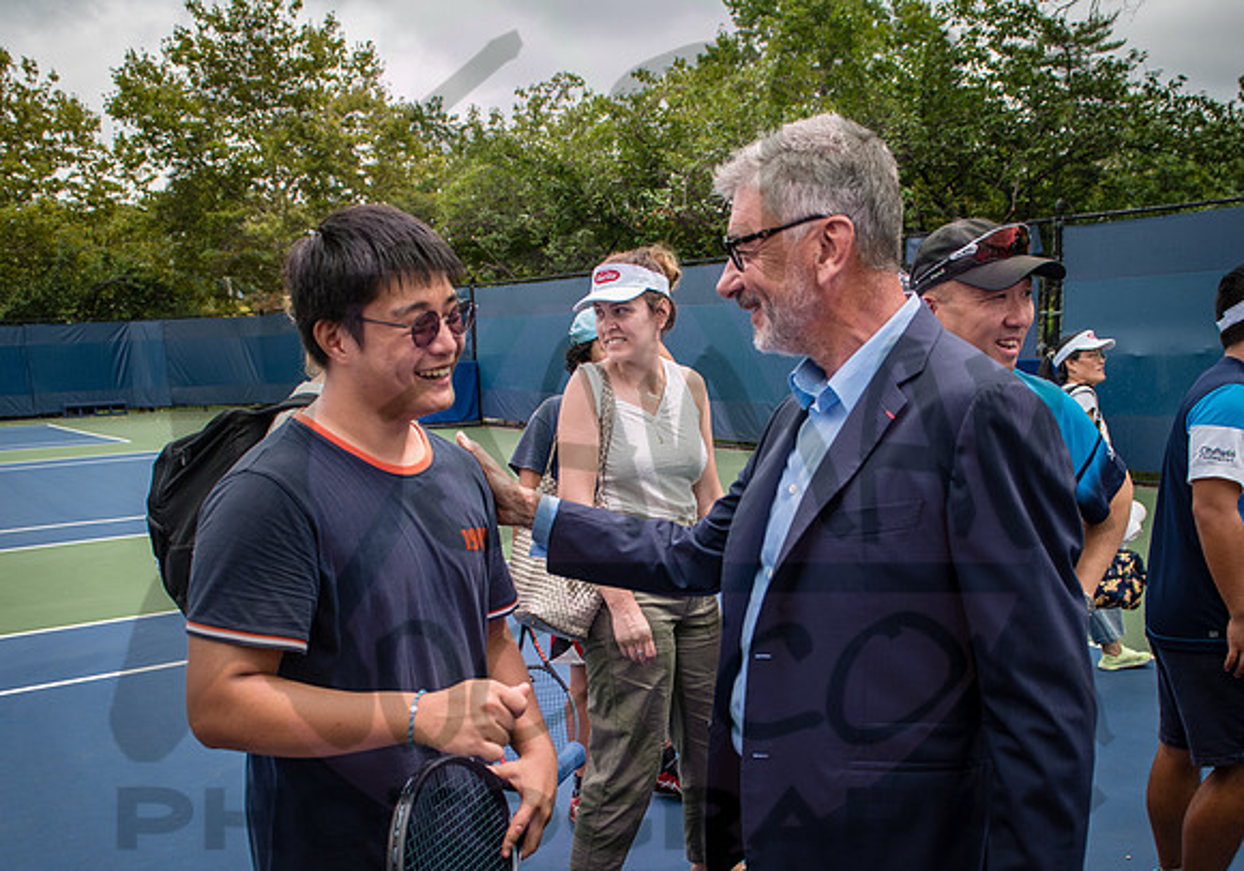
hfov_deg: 56.3
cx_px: 680
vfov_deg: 40.6
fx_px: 1161
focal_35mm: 33
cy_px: 581
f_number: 4
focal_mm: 24
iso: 200
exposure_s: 1/640
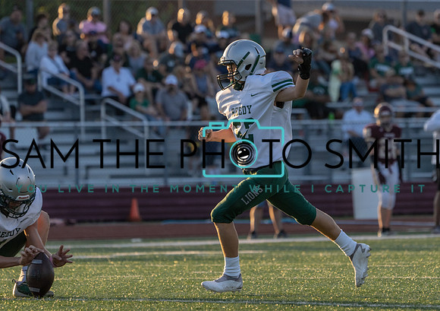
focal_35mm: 408
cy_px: 150
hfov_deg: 5.0
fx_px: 5075
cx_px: 274
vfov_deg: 3.5
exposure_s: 1/1250
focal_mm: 327
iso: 1000
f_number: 7.1
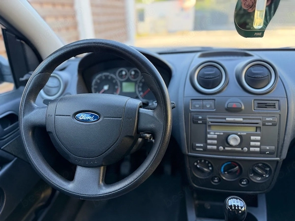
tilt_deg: -24.4
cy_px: 110
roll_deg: +3.2
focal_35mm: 24
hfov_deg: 71.6
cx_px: 148
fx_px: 205
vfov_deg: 56.8
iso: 200
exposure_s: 1/113
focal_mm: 6.76
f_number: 1.78
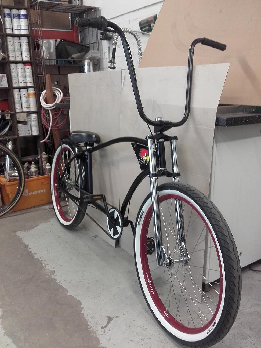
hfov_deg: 45.4
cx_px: 130
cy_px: 174
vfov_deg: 58.4
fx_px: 312
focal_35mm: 31
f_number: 2.2
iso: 80
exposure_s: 1/33
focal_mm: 3.3
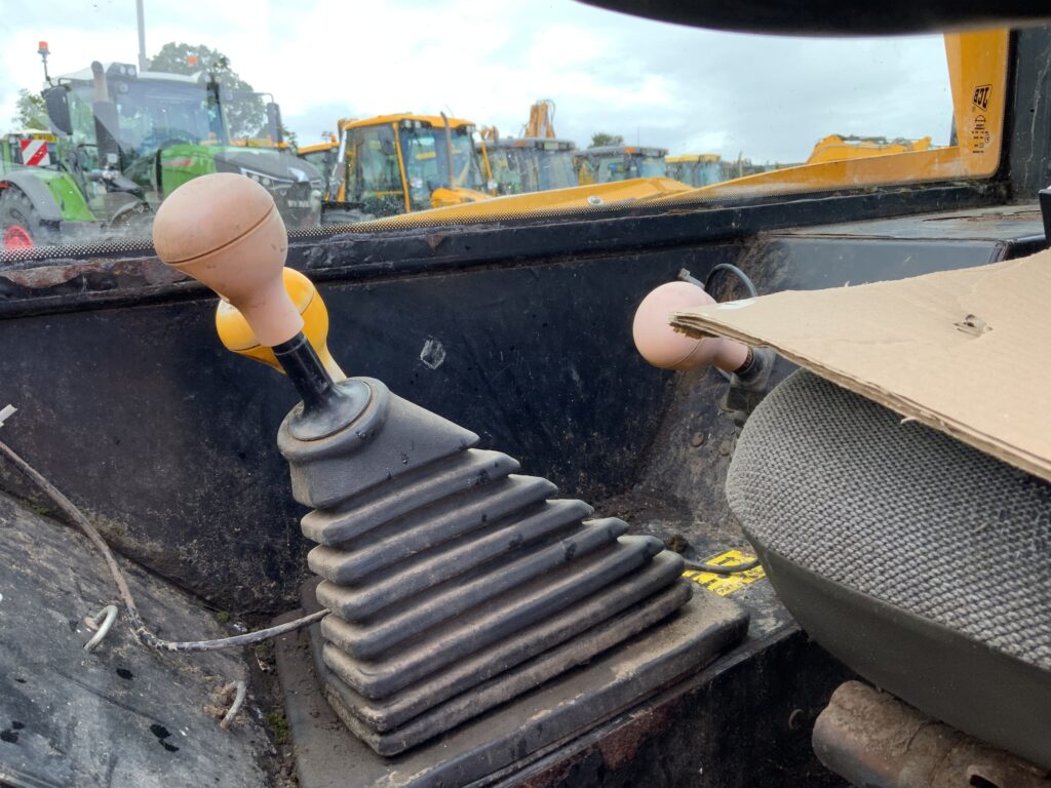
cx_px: 526
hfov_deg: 61.7
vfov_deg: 48.2
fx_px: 880
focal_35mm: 29
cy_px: 394
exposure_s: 1/188
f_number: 1.8
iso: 16
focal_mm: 3
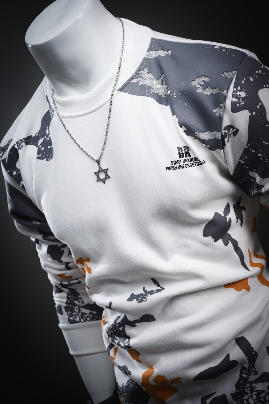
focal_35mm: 54
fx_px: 605
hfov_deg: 25.1
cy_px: 202
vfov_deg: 36.9
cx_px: 134
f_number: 9
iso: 100
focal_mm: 54
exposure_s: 1/125
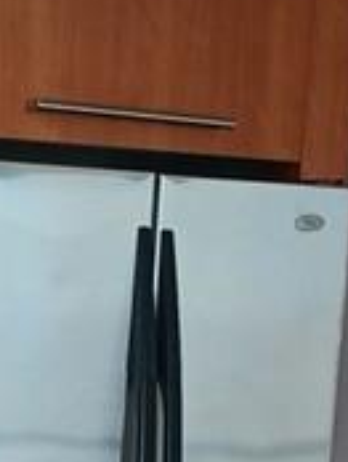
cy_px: 956
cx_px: -231
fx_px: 2300
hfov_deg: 8.4
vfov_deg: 10.5
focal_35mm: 172
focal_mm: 4.6
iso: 320
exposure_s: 1/40
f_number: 1.8
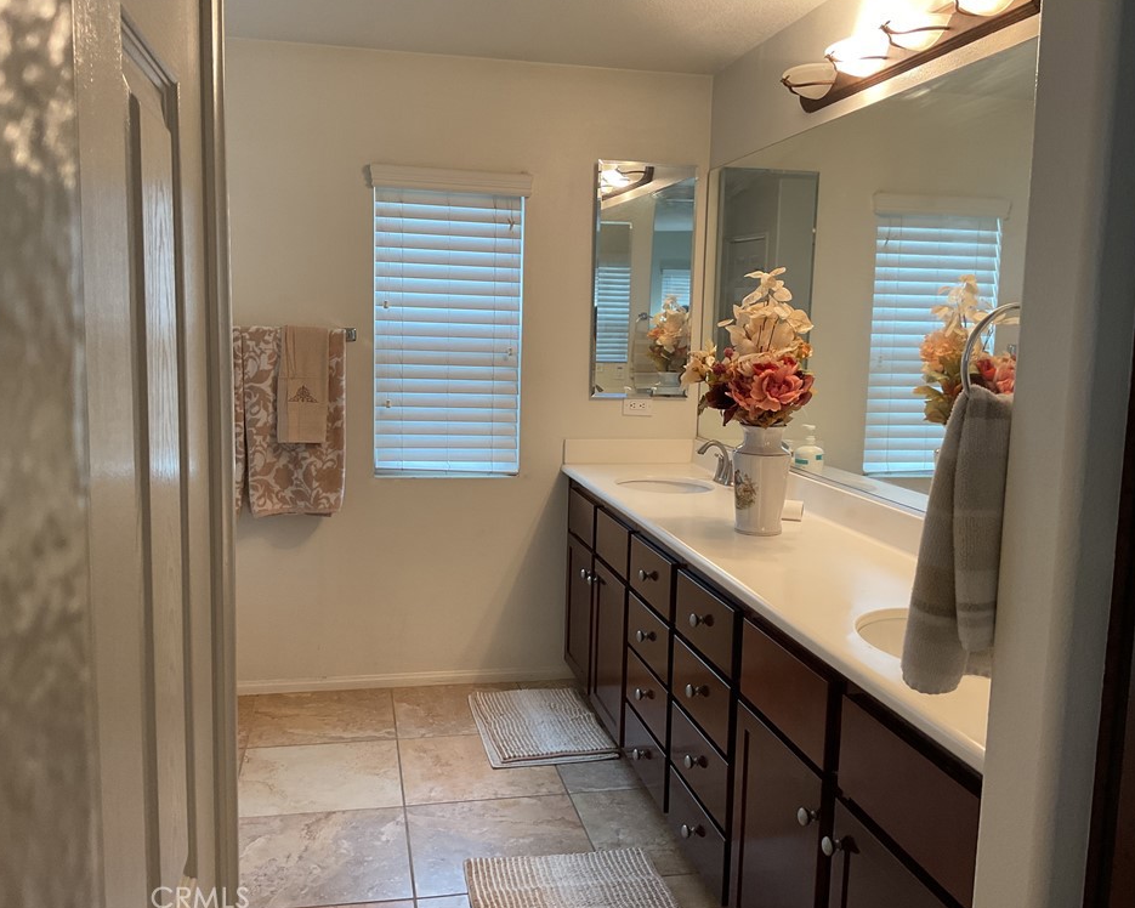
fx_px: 1041
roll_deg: -1.2
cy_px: 449
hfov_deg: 57.2
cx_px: 569
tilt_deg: -6.7
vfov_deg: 47.1
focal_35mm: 31
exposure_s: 1/60
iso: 64
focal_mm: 3
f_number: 1.8
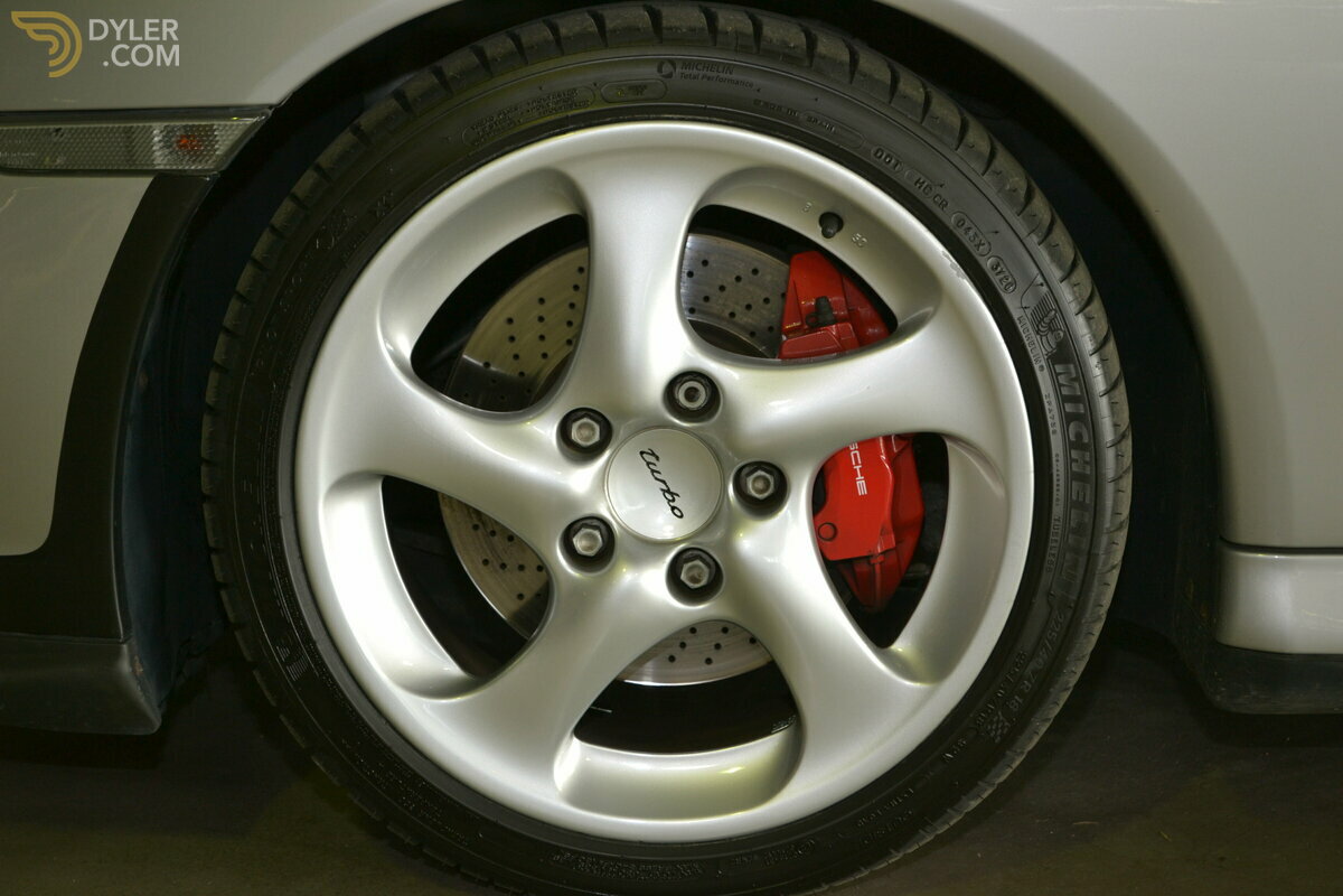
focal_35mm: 66
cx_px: 672
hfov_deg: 30.5
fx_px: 2462
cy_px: 448
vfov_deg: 20.6
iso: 320
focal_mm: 44
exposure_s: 1/30
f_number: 5.3
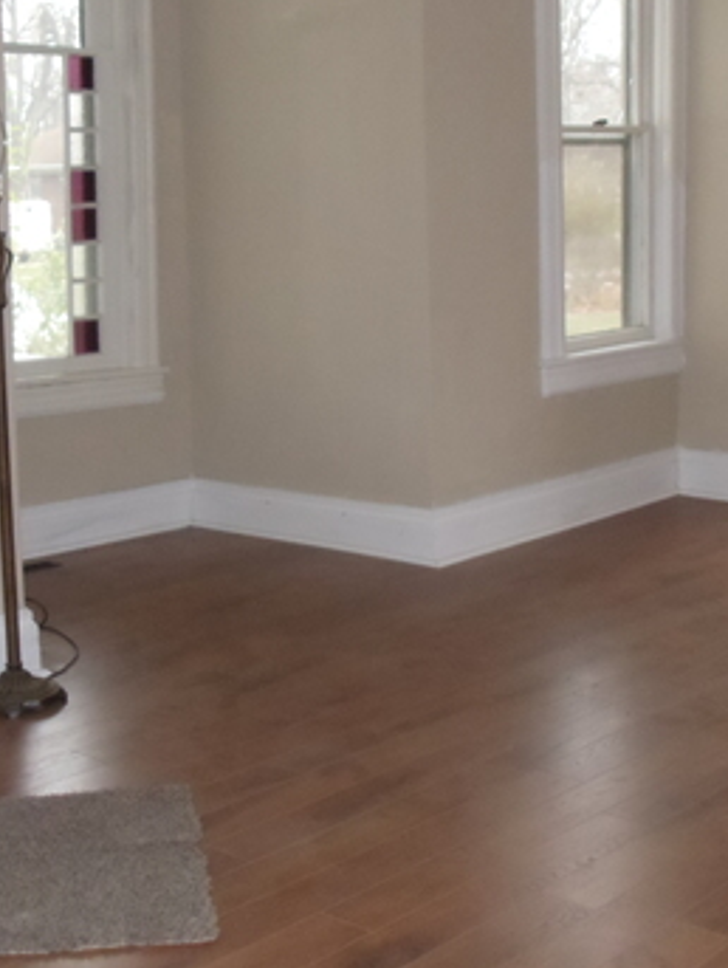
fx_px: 2295
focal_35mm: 82
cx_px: 395
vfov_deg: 23.7
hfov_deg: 18.0
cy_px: 339
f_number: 3.5
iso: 400
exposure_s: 1/30
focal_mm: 6
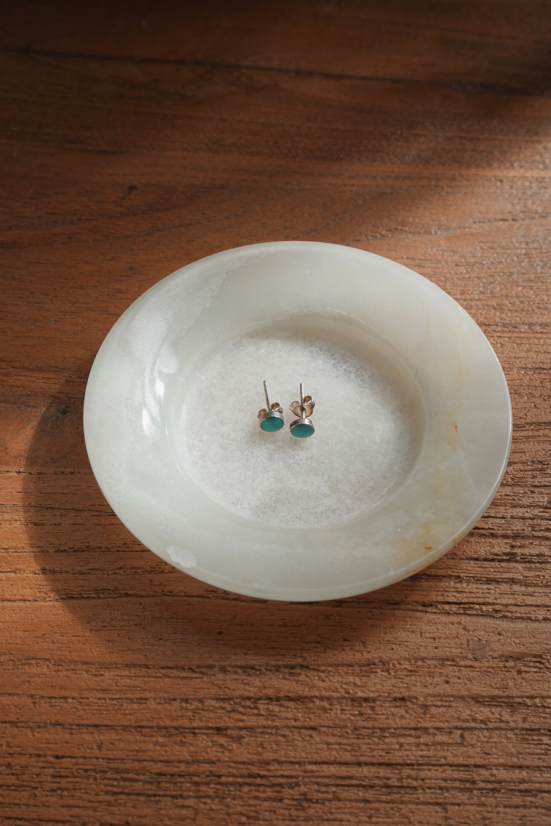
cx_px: 276
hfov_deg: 29.9
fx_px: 1033
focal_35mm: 45
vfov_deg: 43.6
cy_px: 413
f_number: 8
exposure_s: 1/160
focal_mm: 30
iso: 100
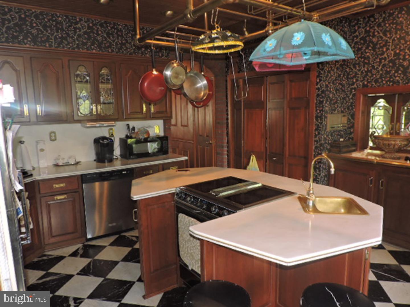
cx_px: 205
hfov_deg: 71.6
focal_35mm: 24
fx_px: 284
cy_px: 154
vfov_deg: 56.8
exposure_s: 1/30
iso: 200
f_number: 3
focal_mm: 4.3
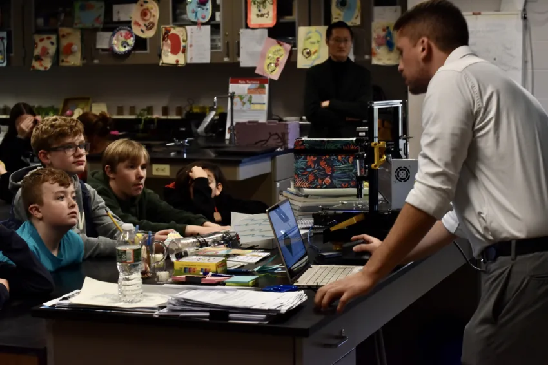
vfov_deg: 18.2
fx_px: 1142
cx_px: 274
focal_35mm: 75
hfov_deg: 27.0
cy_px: 182
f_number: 5.6
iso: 1000
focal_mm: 50
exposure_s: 1/80
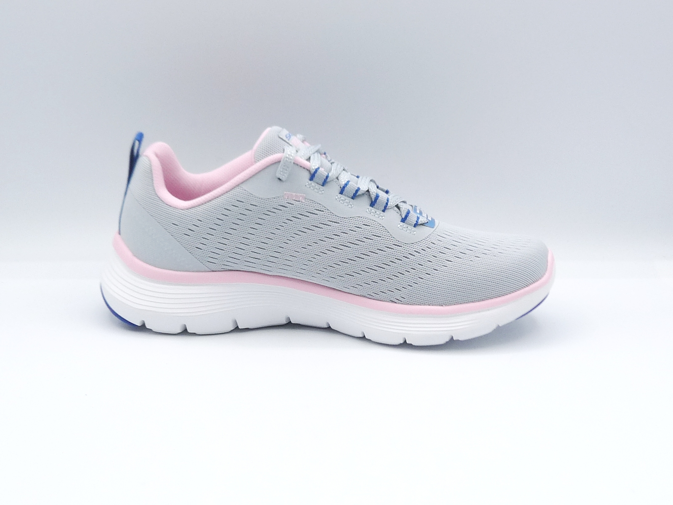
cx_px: 336
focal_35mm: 50
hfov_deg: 38.2
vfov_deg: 29.1
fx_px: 972
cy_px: 252
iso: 100
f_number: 4
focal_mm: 5.1
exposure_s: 1/200
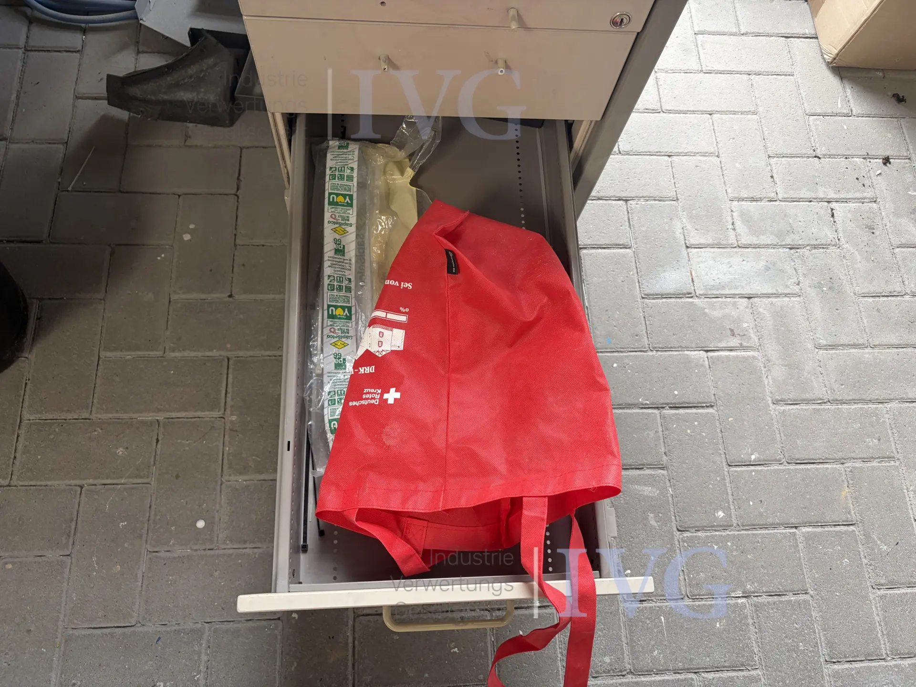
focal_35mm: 26
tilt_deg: -66.1
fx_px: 688
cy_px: 344
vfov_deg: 53.1
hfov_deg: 67.3
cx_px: 458
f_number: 1.6
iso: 80
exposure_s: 1/121
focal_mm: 5.96
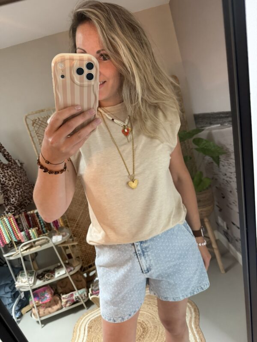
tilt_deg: -33.9
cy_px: 171
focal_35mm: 24
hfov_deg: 56.8
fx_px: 238
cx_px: 128
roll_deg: +13.7
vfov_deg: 71.6
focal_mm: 6.76
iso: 800
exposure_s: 1/40
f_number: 1.78
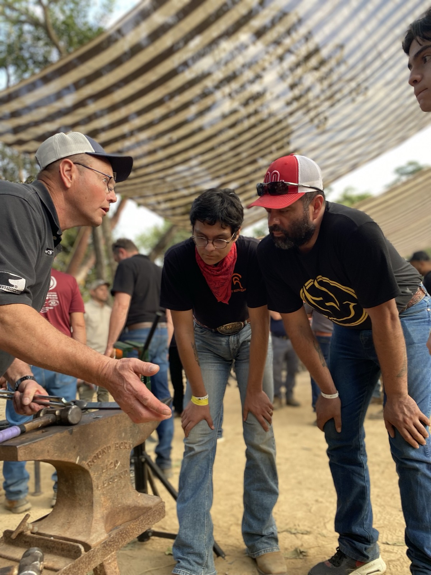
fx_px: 432
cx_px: 216
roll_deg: +3.4
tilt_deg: +9.0
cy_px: 288
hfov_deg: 53.1
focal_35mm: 26
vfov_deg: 67.3
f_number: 1.8
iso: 80
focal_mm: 4.25
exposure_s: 1/121
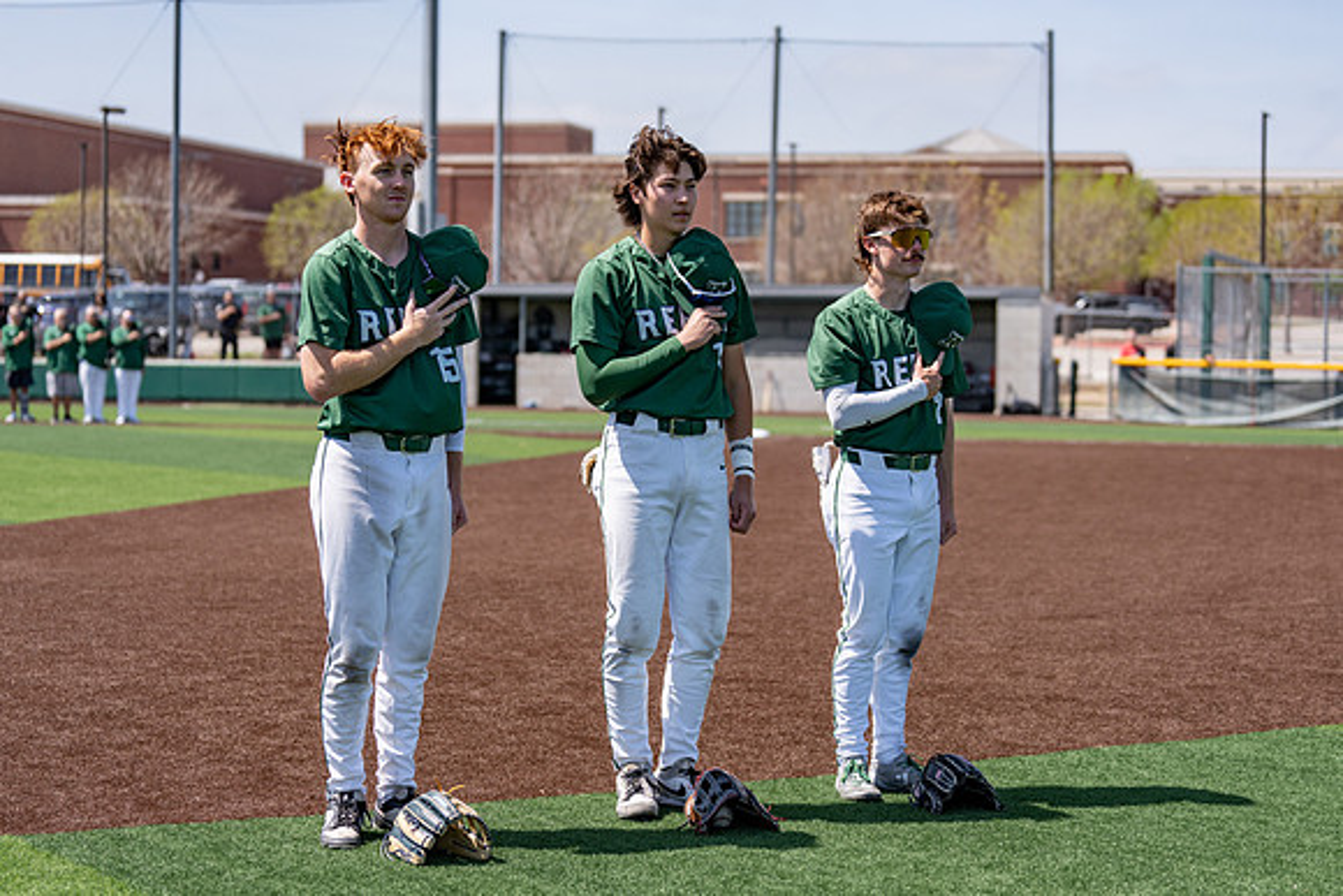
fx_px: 2865
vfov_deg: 17.8
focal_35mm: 77
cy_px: 432
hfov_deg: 26.4
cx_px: 663
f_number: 2.8
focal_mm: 70
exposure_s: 1/2000
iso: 100
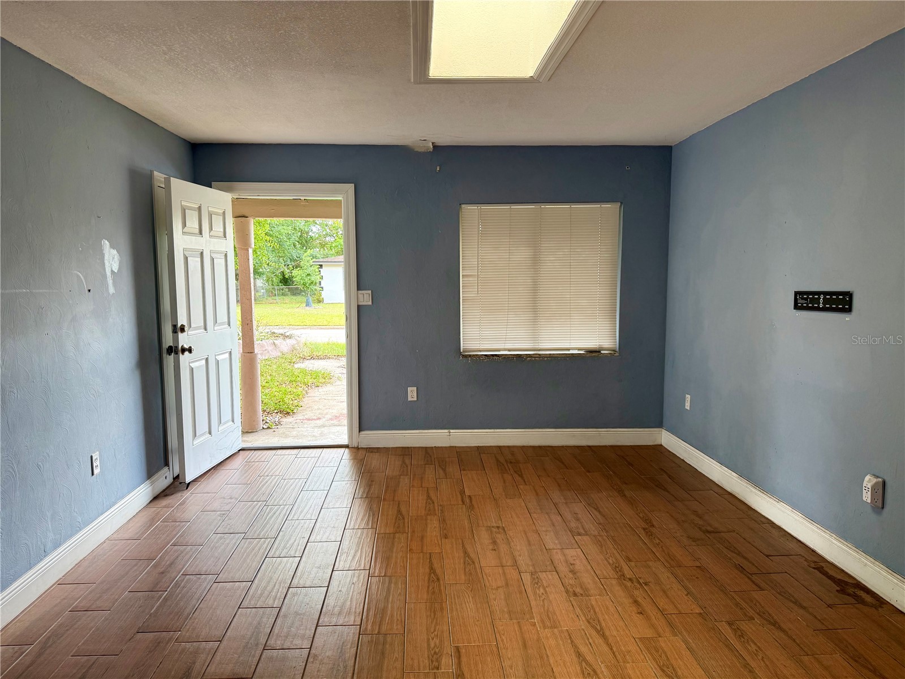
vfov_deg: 56.8
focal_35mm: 24
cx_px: 452
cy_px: 340
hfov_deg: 71.6
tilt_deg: -6.2
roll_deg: +0.0
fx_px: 627
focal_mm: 6.76
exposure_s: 1/140
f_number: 1.78
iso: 100
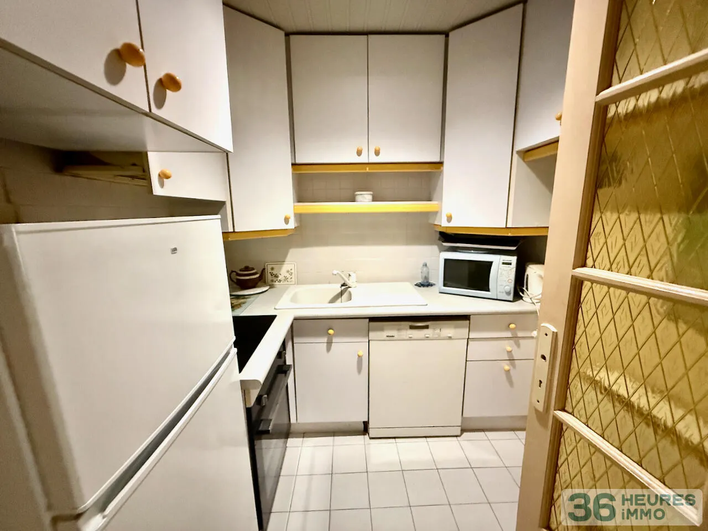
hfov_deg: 102.1
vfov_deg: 85.7
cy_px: 266
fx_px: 286
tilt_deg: -9.7
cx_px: 354
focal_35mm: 14
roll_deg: +1.5
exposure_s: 1/50
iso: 1250
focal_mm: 2.22
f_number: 2.2
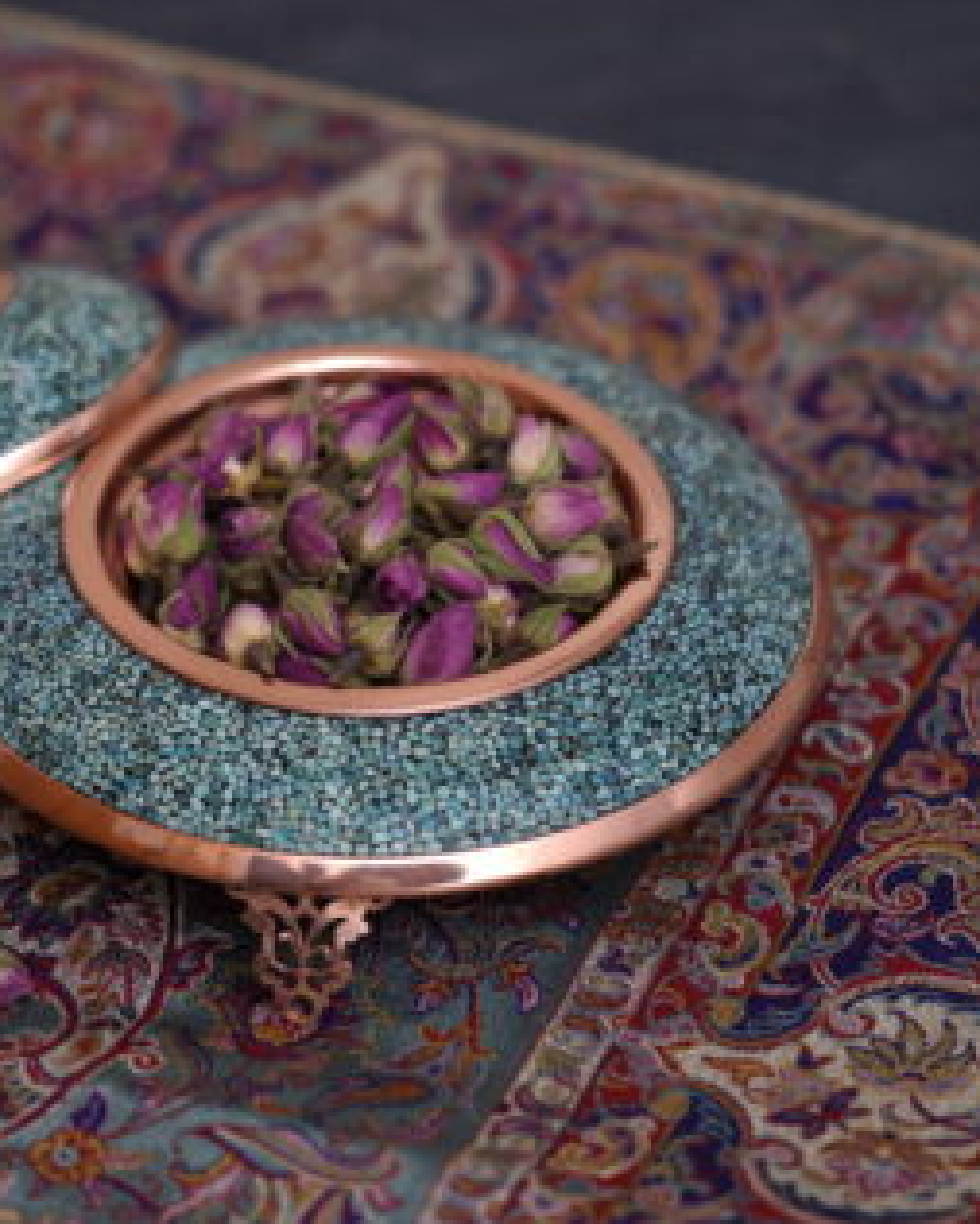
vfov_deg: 12.8
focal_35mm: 150
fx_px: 5436
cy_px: 624
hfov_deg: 10.3
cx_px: 320
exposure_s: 1/160
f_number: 2.8
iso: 50
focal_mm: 90
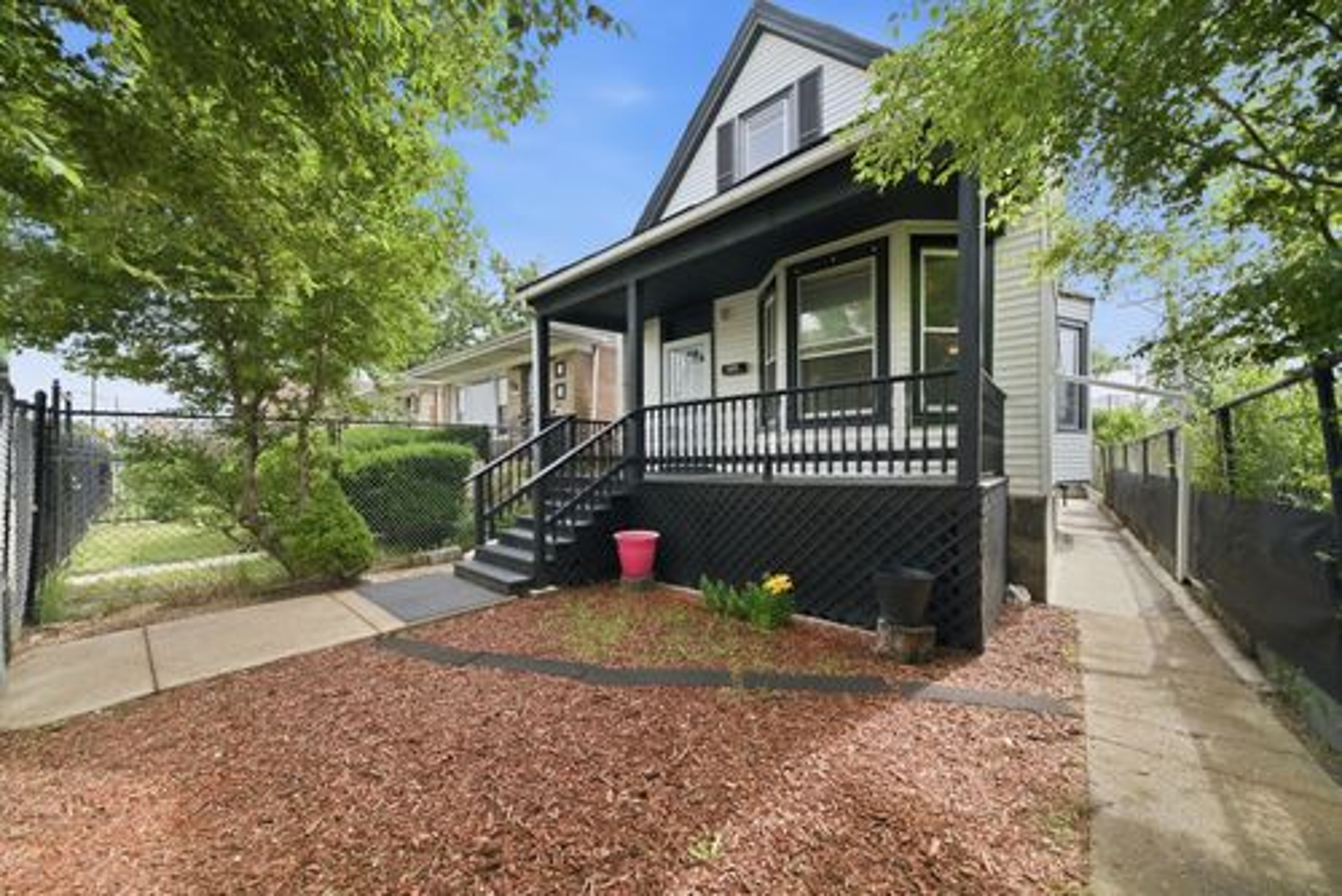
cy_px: 448
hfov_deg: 112.6
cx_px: 671
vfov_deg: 90.1
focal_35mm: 12
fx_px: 448
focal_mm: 12
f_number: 5.6
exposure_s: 1/80
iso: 100
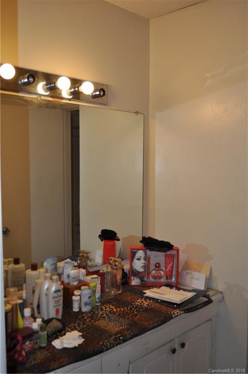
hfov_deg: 34.1
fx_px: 405
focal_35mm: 39
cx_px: 124
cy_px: 187
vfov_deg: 49.6
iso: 320
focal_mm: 26
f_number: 4.2
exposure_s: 1/200
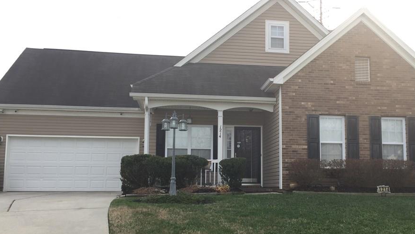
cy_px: 142
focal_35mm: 37
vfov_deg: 31.9
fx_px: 407
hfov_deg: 53.8
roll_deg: +1.1
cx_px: 238
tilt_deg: +4.8
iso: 32
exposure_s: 1/465
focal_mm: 4.15
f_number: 2.2
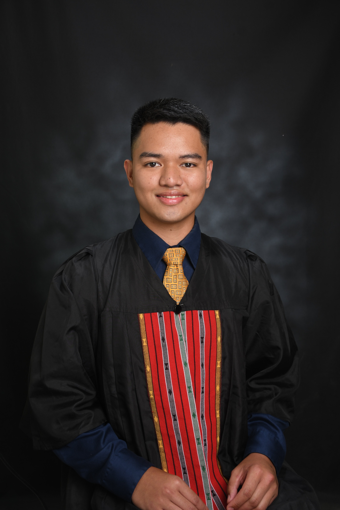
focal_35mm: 48
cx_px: 170
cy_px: 255
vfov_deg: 41.1
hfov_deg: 28.1
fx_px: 680
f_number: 5.6
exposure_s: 1/80
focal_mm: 32
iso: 200
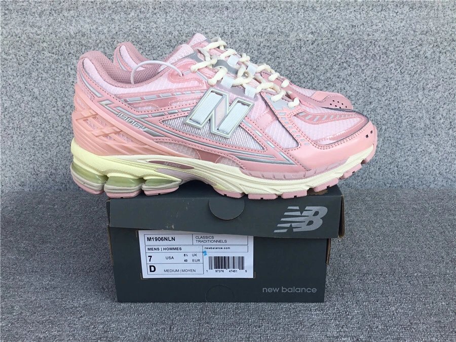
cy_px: 171
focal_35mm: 31
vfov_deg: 45.4
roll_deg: +1.3
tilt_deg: -20.4
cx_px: 228
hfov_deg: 58.4
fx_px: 408
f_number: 2.4
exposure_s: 1/334
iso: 25
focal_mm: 3.3
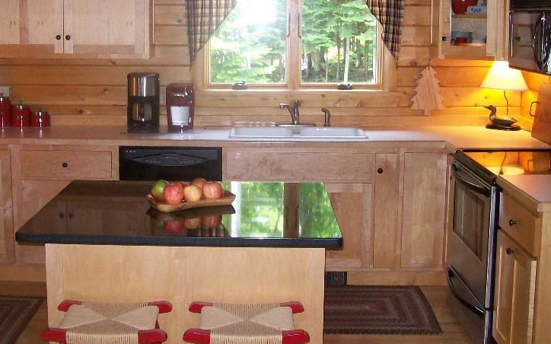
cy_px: 107
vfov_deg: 23.8
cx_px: 234
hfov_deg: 37.5
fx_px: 811
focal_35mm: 54
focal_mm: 6
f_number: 2.7
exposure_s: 1/64
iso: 200
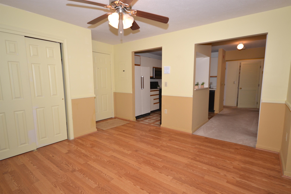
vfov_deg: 67.4
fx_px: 145
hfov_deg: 90.0
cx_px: 146
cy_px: 97
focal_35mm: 18
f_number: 5.6
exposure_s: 1/60
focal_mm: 12
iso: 400
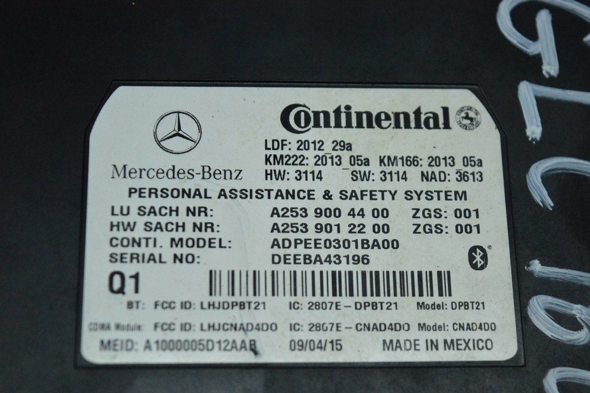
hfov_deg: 24.6
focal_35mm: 82
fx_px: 1351
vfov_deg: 16.5
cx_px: 295
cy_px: 196
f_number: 5.6
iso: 6400
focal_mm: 55
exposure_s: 1/1000
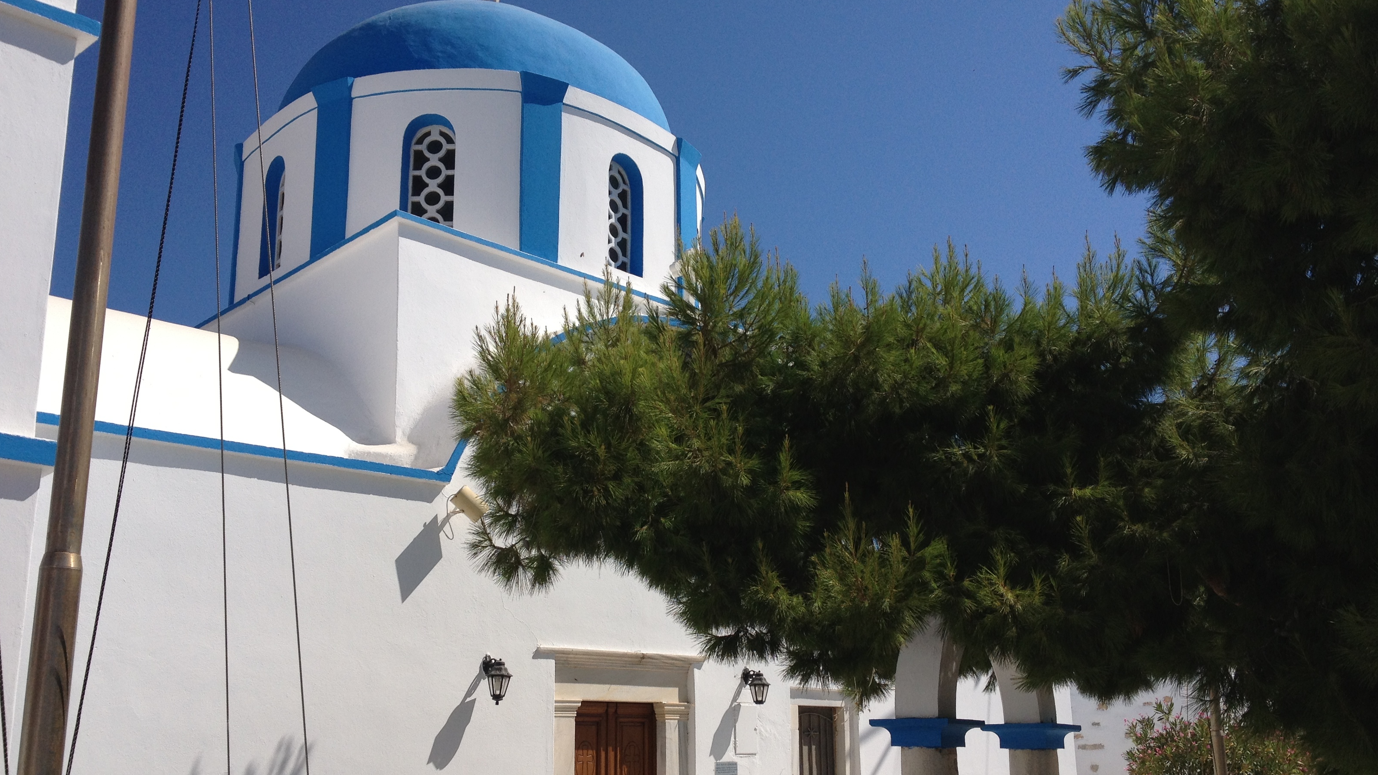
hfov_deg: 51.6
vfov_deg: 30.4
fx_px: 1425
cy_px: 454
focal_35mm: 39
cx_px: 694
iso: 50
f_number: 2.4
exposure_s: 1/3067
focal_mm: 4.28
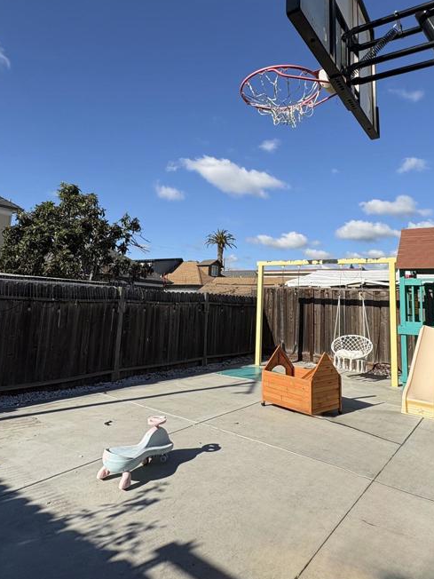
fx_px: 368
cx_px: 217
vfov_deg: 75.9
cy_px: 244
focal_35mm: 22
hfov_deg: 61.1
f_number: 2.2
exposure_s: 1/2083
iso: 50
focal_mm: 2.22
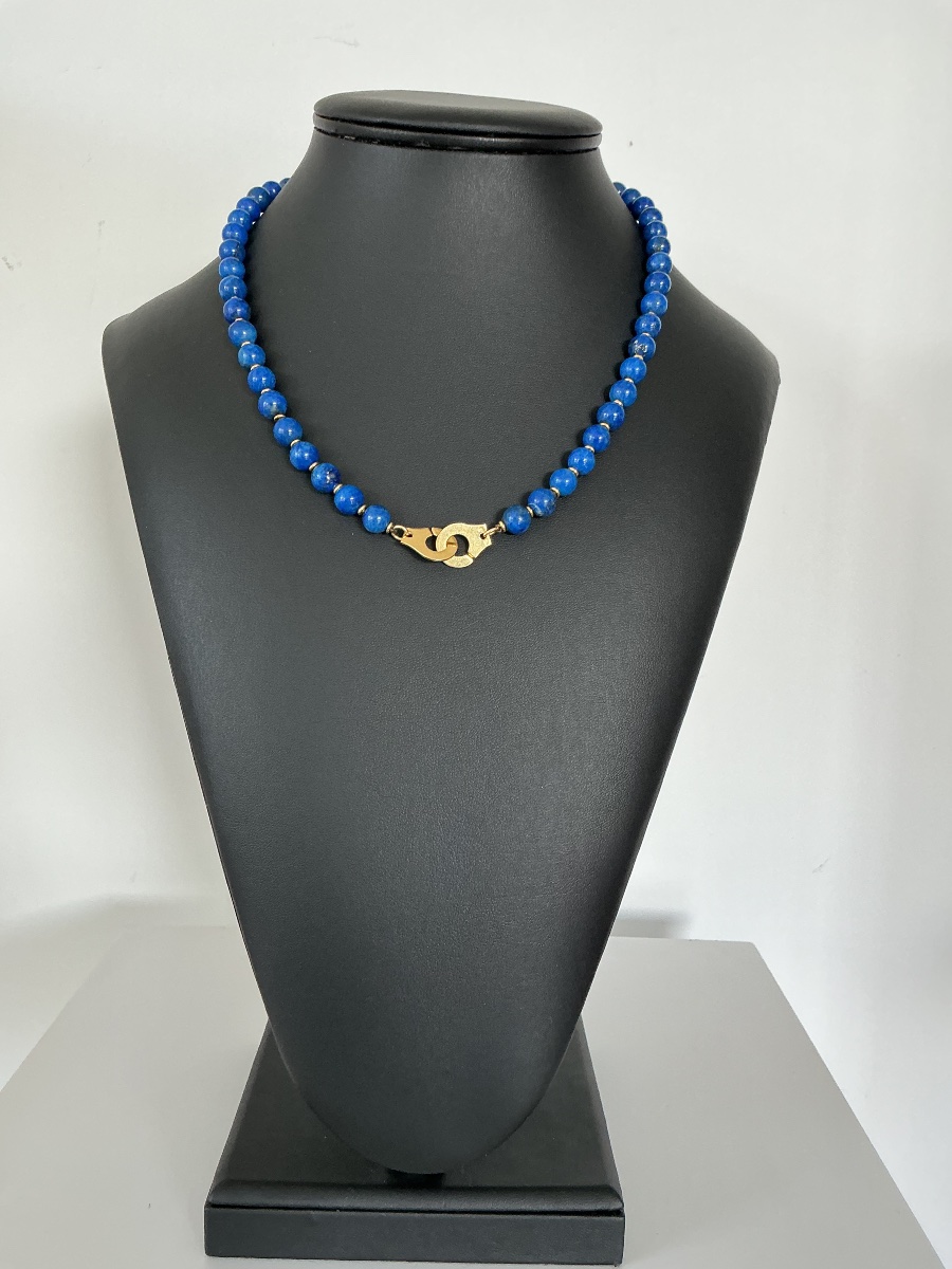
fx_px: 1063
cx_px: 476
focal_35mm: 29
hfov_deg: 48.2
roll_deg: -1.7
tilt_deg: -8.8
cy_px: 634
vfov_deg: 61.7
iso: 40
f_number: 1.8
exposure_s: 1/60
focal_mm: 3
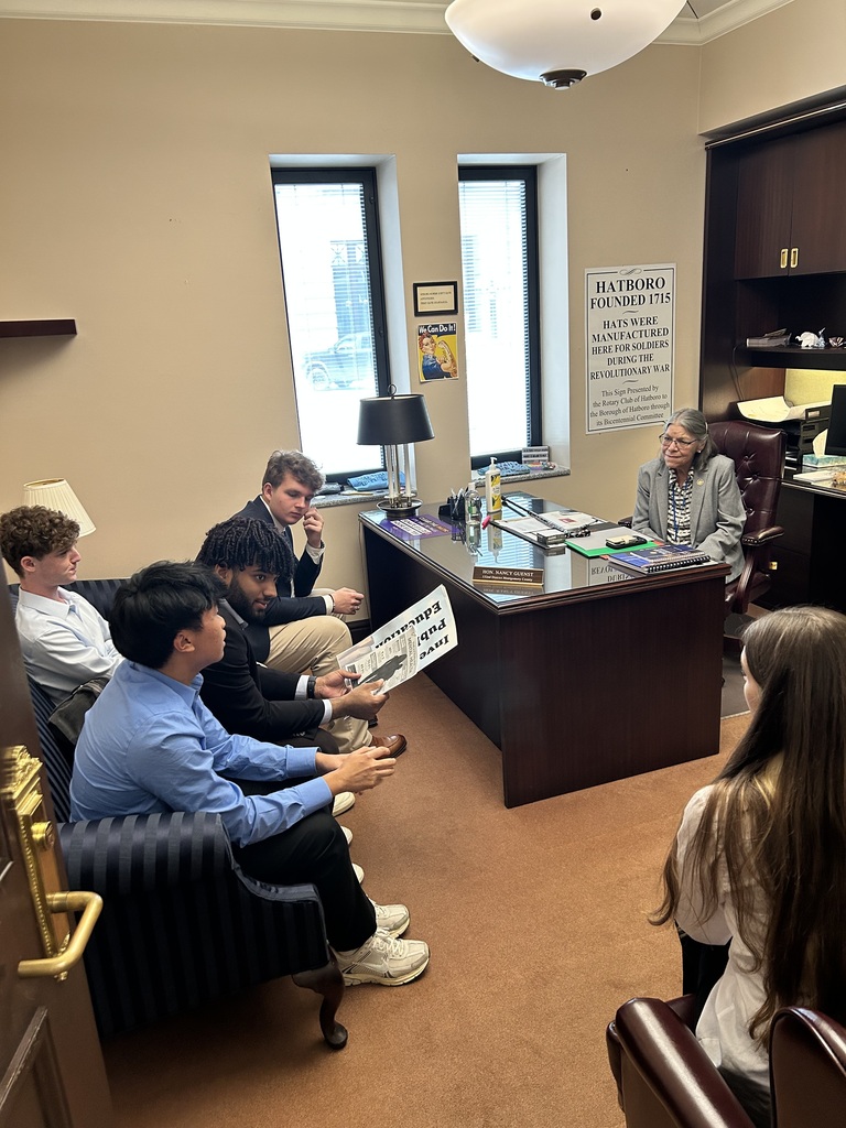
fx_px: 847
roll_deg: +3.3
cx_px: 423
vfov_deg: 67.3
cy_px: 564
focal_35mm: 26
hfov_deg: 53.1
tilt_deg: -16.0
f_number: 1.5
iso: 160
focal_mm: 5.7
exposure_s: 1/60
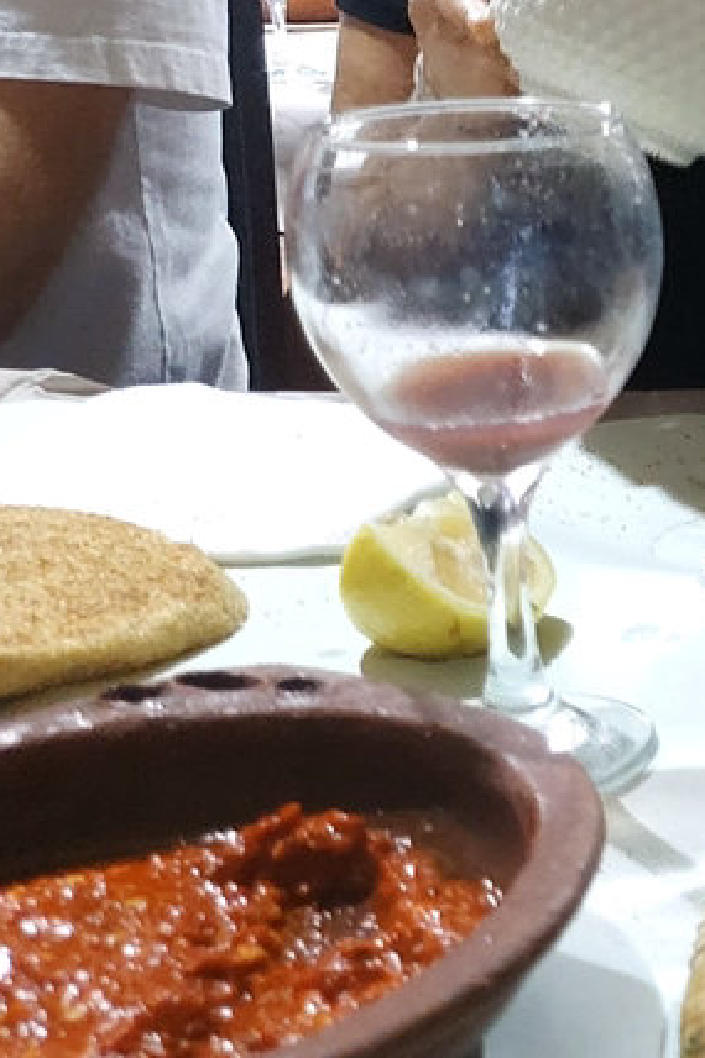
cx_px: 1353
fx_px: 2058
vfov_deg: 28.5
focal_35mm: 70
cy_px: 292
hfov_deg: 15.8
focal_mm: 5.23
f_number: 1.8
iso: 1000
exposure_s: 1/14
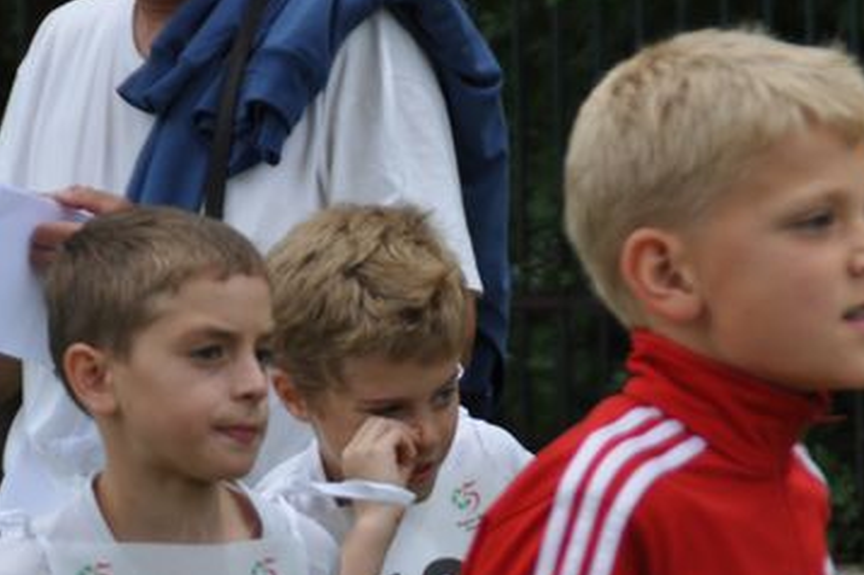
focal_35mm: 370
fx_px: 8872
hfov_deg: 5.6
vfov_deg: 3.7
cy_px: 635
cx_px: 427
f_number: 5.6
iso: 200
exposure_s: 1/500
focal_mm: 98
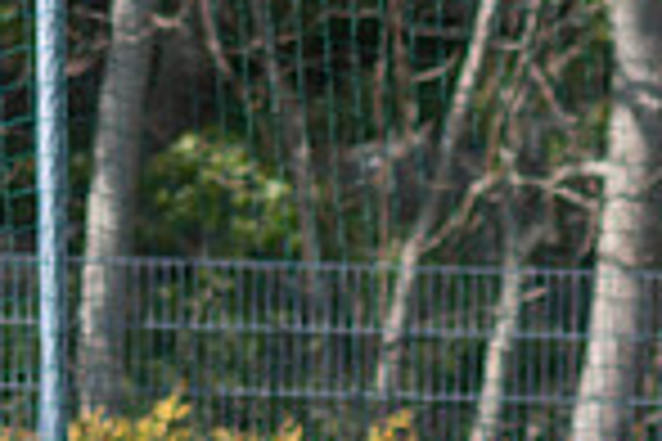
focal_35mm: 2360
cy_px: 839
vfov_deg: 0.6
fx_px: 43394
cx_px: 1139
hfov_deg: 0.9
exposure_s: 1/2000
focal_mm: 300
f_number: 3.2
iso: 140
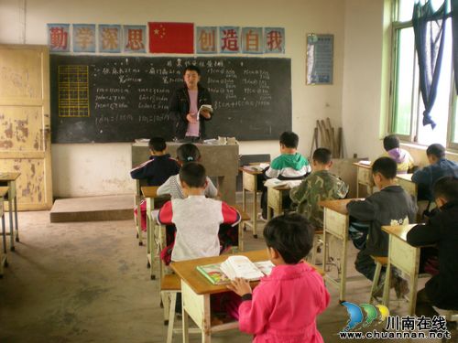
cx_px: 229
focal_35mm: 38
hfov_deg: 49.0
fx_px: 503
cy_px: 172
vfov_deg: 37.7
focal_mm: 6.3
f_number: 3.1
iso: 200
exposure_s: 1/42.4
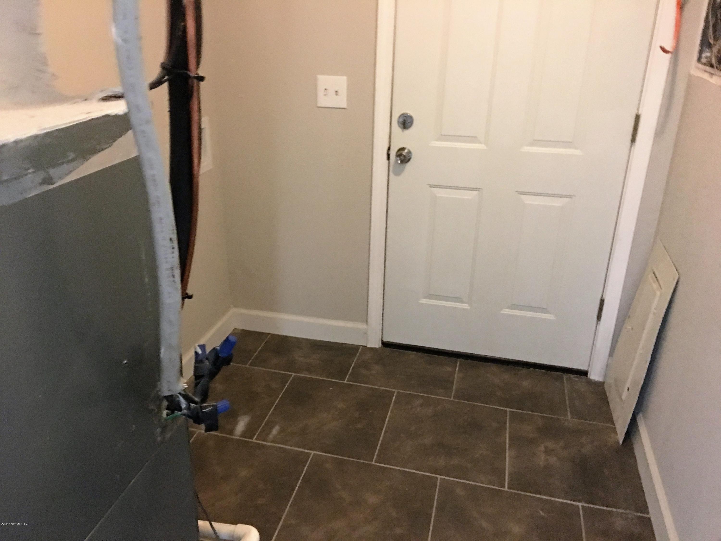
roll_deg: -1.0
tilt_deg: -22.2
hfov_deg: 61.7
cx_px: 360
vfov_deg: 48.2
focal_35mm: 29
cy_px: 270
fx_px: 604
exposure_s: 1/4
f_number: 2.2
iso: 160
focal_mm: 4.15
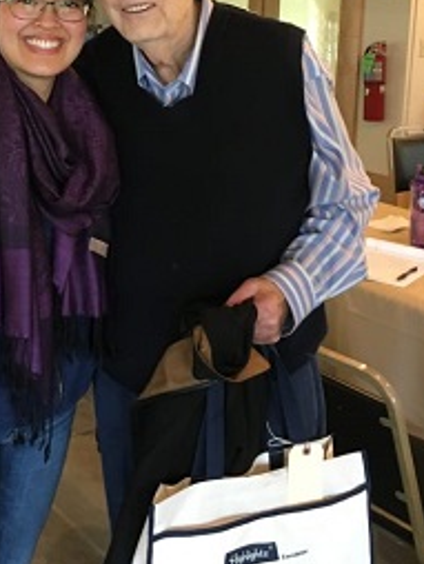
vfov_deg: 32.7
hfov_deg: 25.3
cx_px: 92
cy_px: 102
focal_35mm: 57
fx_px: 929
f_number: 2.2
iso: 125
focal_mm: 4.15
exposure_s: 1/30
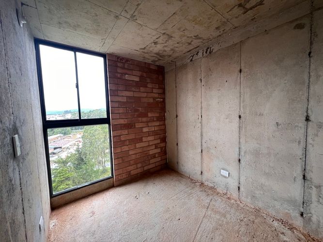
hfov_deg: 106.2
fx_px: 121
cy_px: 121
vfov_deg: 89.9
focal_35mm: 13
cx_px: 162
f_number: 1.8
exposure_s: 1/99
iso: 160
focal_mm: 1.57
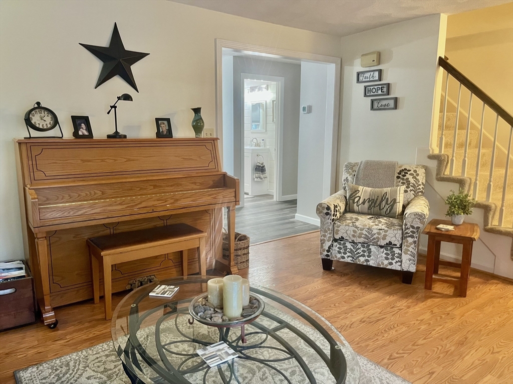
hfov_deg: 67.3
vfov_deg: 53.1
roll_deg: -0.3
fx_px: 385
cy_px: 192
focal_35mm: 26
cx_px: 256
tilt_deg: -9.5
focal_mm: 5.1
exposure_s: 1/60
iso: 320
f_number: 1.6
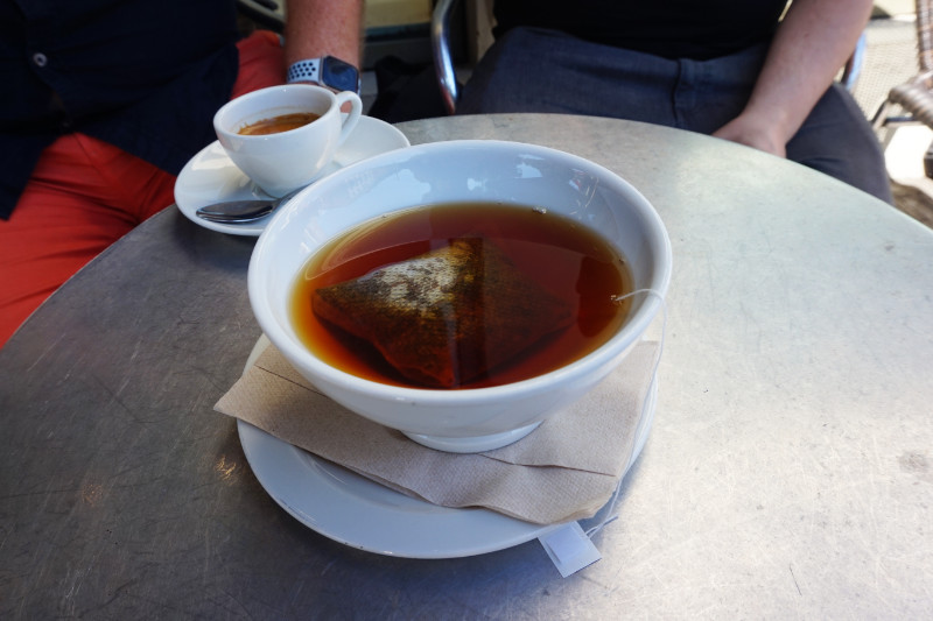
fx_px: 622
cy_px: 310
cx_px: 466
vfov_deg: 53.1
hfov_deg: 73.8
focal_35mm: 24
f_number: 9
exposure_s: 1/80
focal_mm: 16
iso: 100
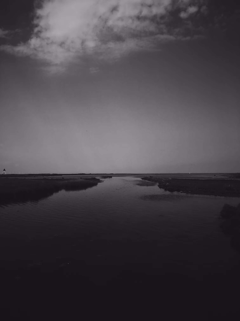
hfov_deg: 48.2
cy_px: 160
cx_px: 120
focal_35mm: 29
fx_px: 268
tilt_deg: +2.8
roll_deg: +1.7
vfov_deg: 61.7
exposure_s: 1/1923
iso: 25
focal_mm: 4.15
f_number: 2.2
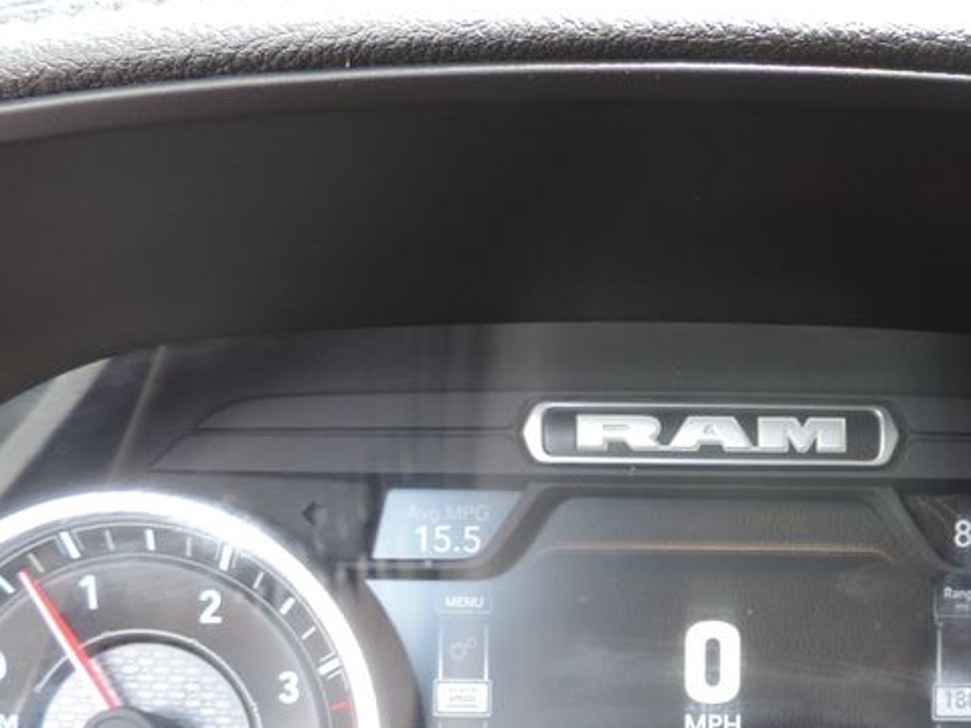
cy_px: 718
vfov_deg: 22.1
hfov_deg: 29.4
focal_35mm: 64
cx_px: 813
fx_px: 1795
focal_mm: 4.3
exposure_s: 1/30
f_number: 3
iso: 100
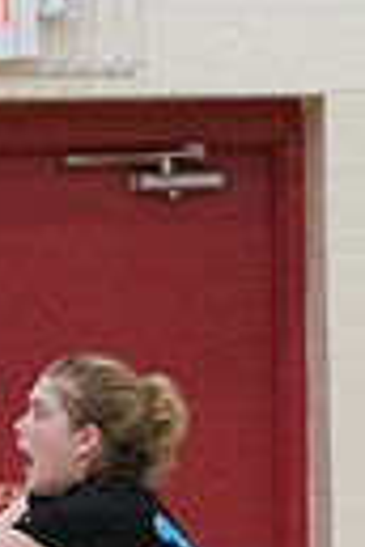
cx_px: 93
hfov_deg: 3.2
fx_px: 6615
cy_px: 772
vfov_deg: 4.7
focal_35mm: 435
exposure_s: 1/1000
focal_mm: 125
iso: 6400
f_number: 4.5
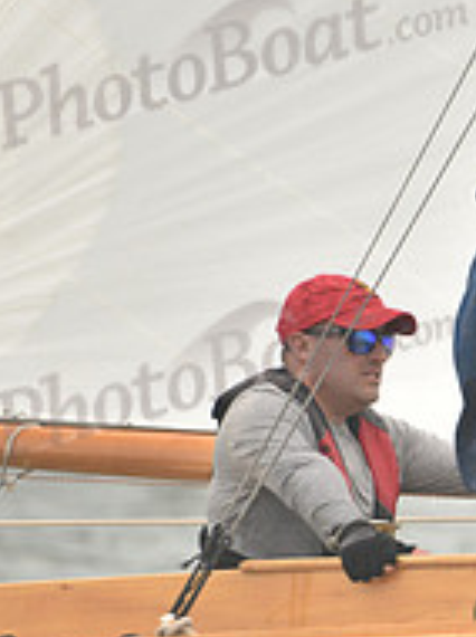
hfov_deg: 2.5
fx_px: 10805
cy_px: 498
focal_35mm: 588
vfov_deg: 3.4
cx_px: 644
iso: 250
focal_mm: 200
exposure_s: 1/500
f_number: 3.5
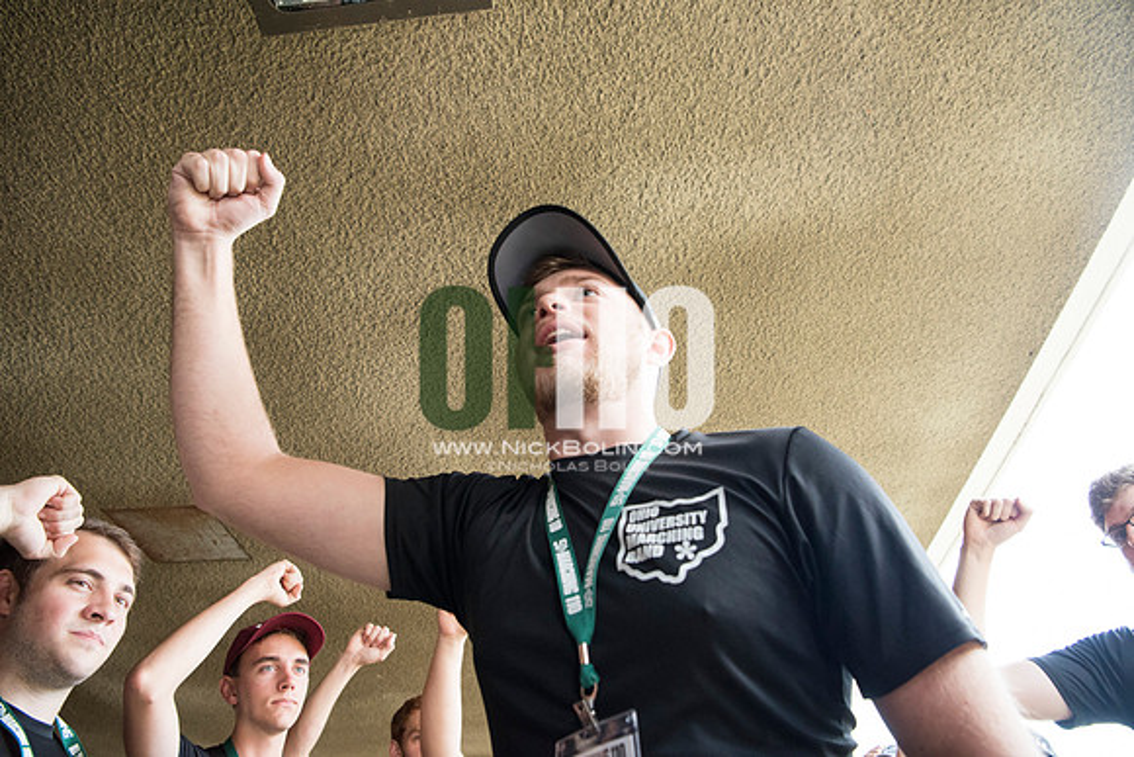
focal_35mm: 24
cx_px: 567
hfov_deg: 73.7
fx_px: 756
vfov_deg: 53.2
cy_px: 378
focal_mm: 24
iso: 2500
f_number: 5
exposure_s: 1/320
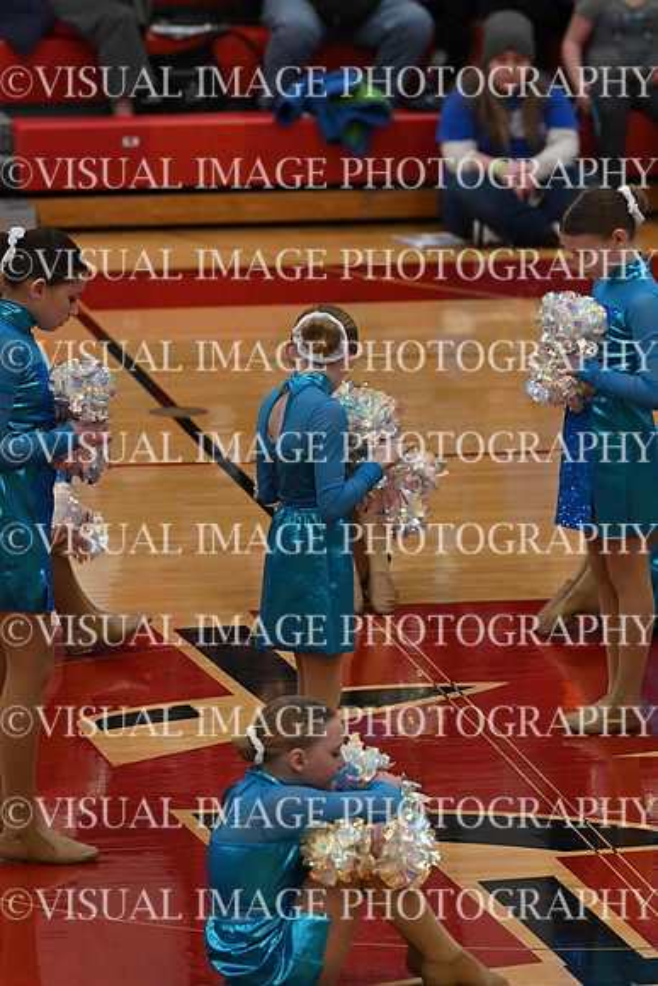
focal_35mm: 277
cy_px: 493
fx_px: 7589
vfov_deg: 7.4
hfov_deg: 5.0
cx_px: 329
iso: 5000
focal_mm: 185
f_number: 4
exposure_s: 1/500
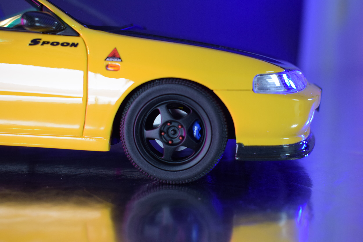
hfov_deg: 43.6
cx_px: 182
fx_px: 454
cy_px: 121
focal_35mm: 45
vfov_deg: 29.9
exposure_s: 1/125
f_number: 5.6
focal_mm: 30
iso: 800
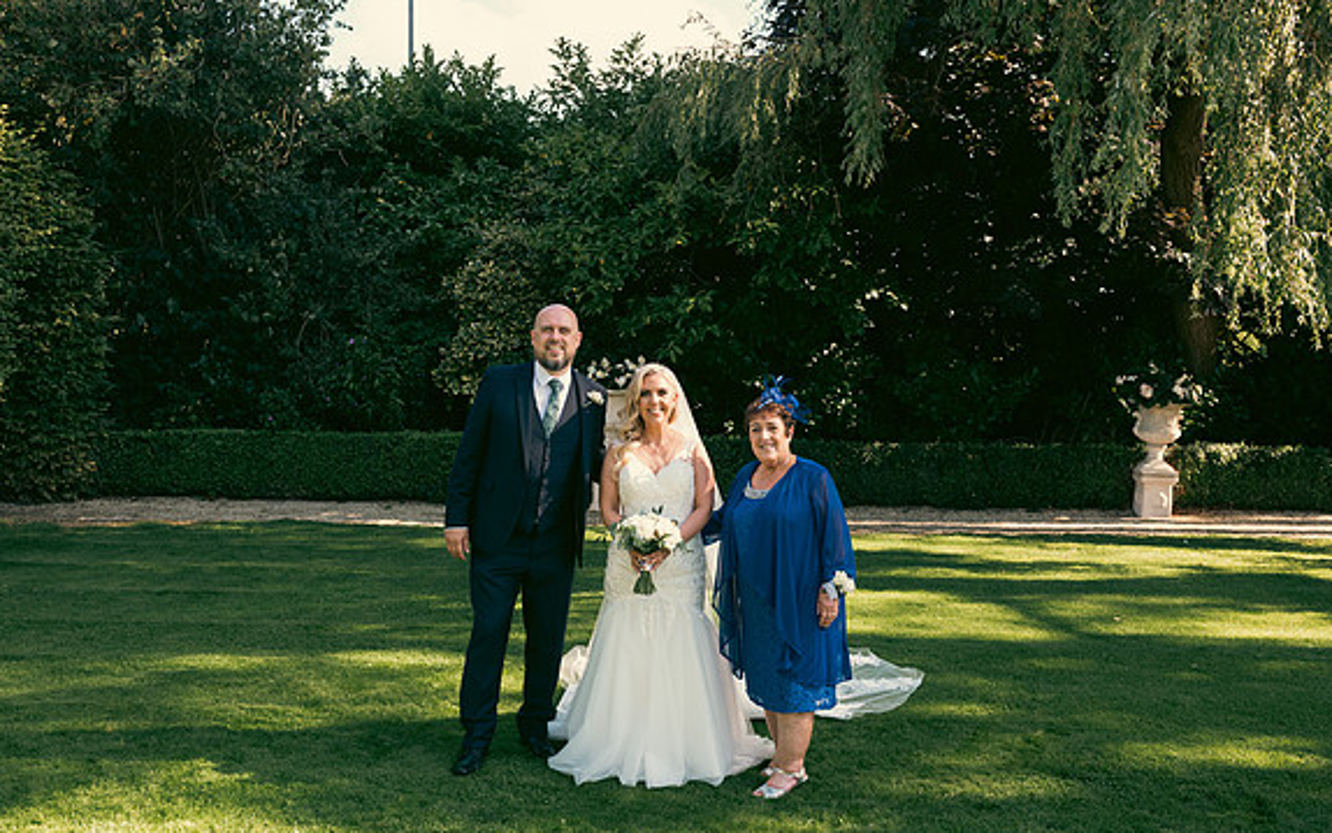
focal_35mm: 35
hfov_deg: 55.3
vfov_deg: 36.3
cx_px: 664
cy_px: 403
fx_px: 1271
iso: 250
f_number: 6.3
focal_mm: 34
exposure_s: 1/160
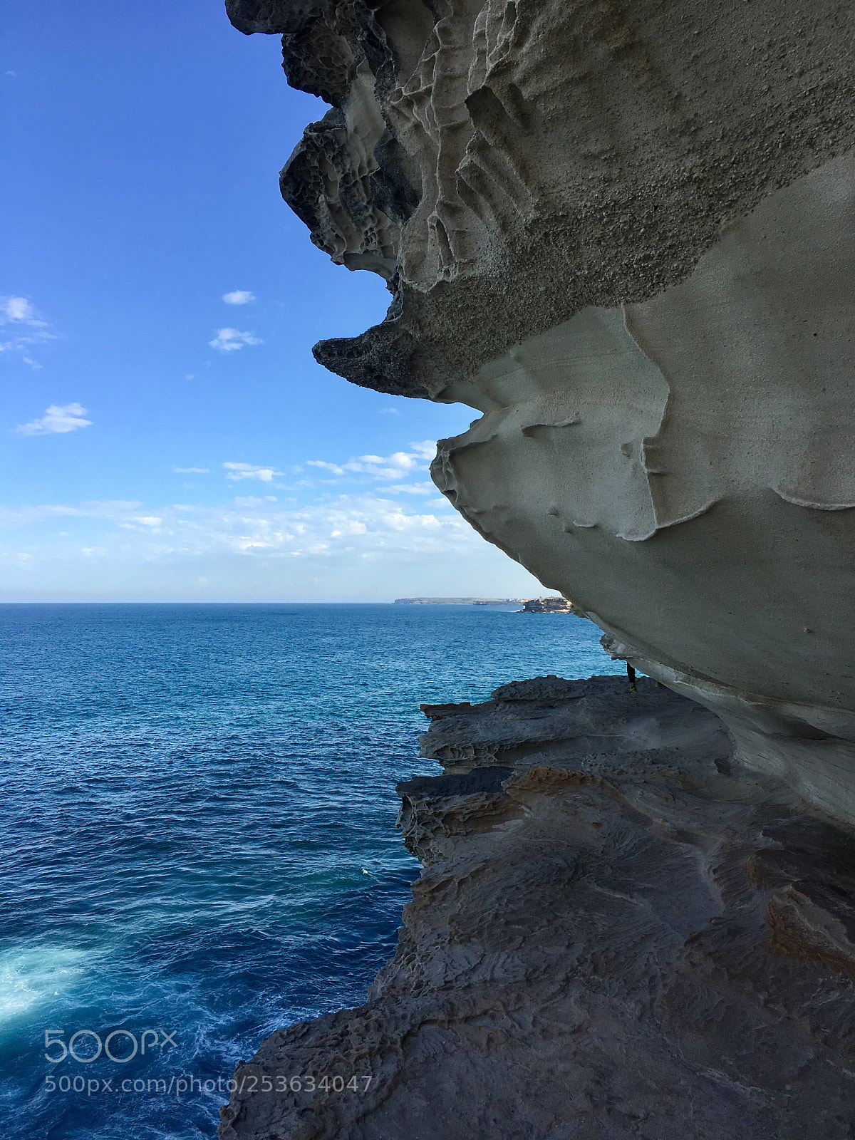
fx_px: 955
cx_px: 428
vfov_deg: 61.7
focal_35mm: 29
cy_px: 570
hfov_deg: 48.2
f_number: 2.2
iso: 25
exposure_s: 1/1350
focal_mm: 4.15
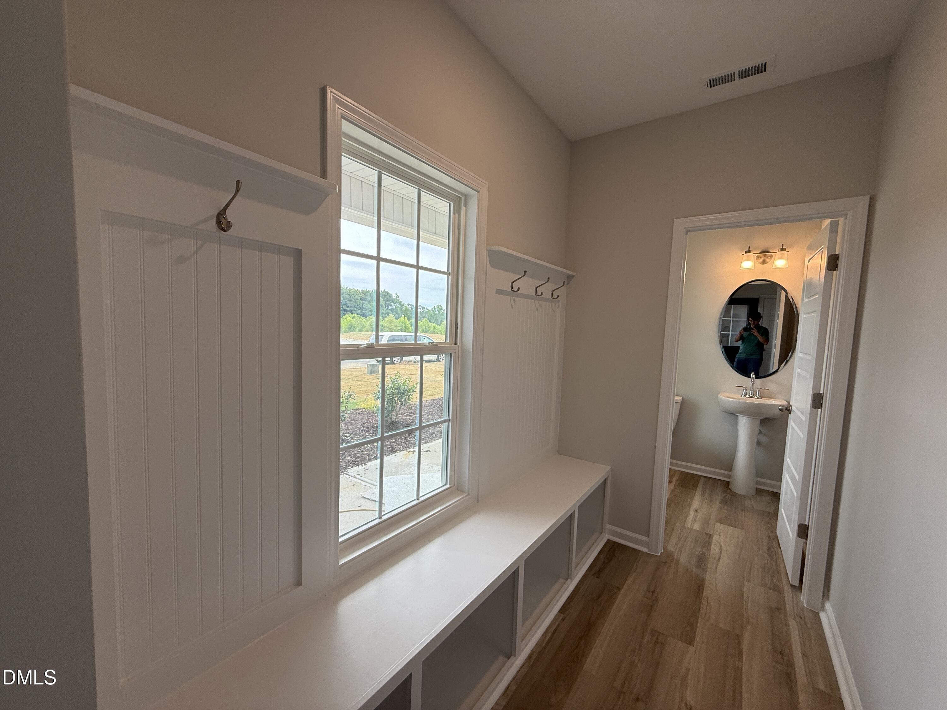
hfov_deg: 102.1
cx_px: 474
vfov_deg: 85.7
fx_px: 383
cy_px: 355
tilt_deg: -2.9
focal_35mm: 14
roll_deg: -1.5
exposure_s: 1/99
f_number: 2.2
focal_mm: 2.22
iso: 40
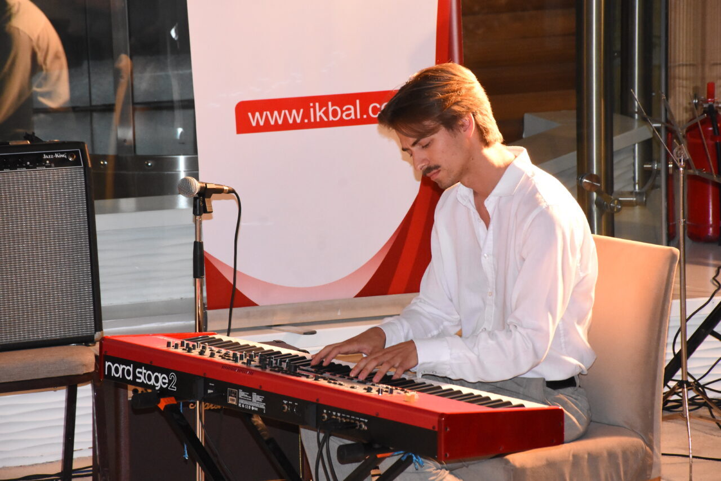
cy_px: 240
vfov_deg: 8.7
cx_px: 360
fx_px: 3154
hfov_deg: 13.0
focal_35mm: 158
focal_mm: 105
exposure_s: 1/250
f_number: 9
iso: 4000
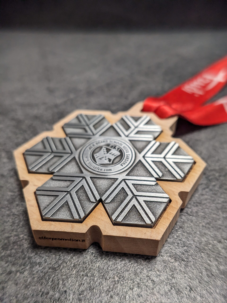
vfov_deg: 65.3
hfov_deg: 51.4
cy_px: 152
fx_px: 236
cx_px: 114
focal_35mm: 27
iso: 73
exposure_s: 1/99.9
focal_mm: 4.38
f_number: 1.73
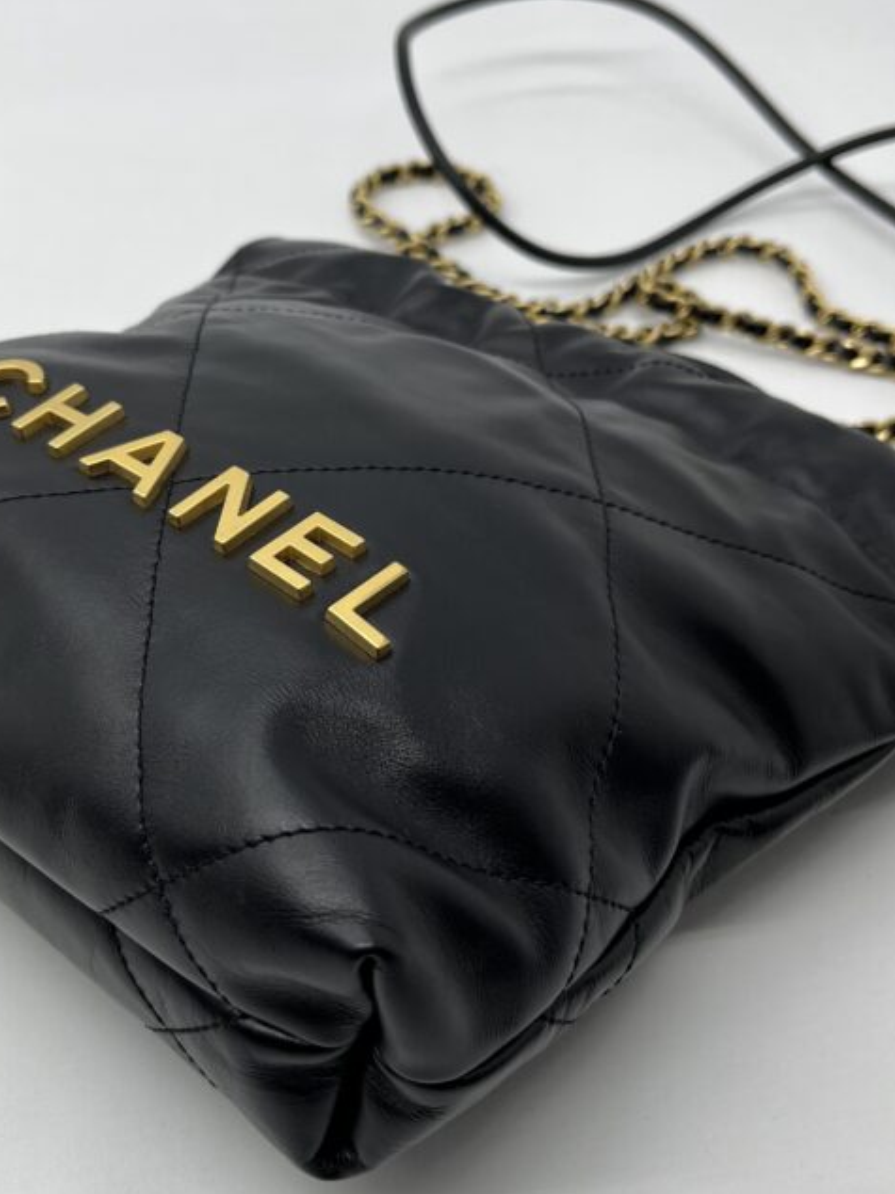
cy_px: 595
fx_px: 1449
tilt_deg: -41.9
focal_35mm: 42
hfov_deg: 34.2
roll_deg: +0.9
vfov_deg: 44.8
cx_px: 335
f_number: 1.6
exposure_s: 1/153
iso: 40
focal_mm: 5.1
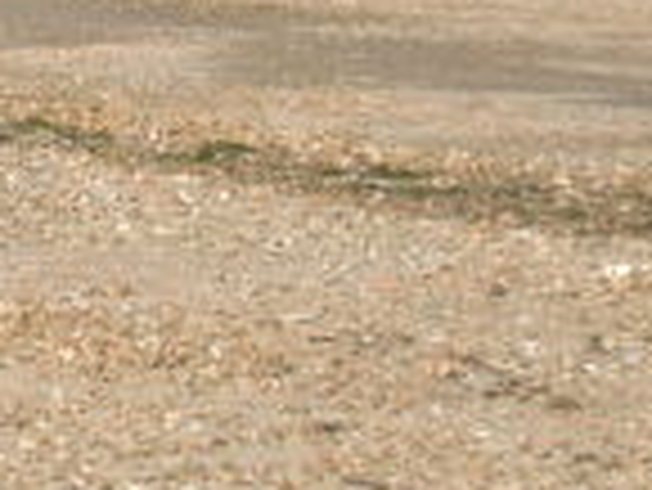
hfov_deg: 8.6
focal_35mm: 221
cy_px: -310
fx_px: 4166
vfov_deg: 6.6
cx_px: -540
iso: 80
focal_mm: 8.68
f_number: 4.2
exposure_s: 1/1000
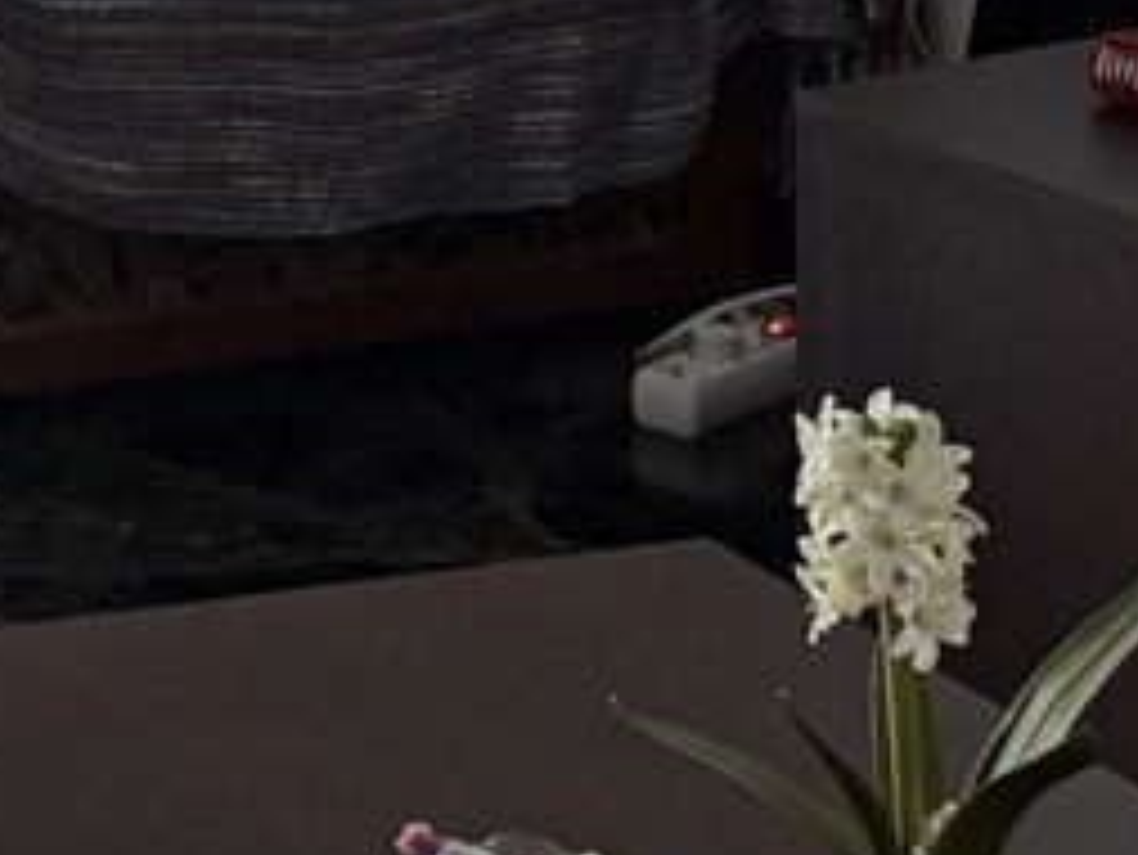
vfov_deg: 7.3
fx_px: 5986
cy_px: -1602
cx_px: -1471
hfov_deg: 9.7
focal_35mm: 182
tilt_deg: -1.5
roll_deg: +1.3
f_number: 1.78
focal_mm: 6.76
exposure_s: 1/121
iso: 160
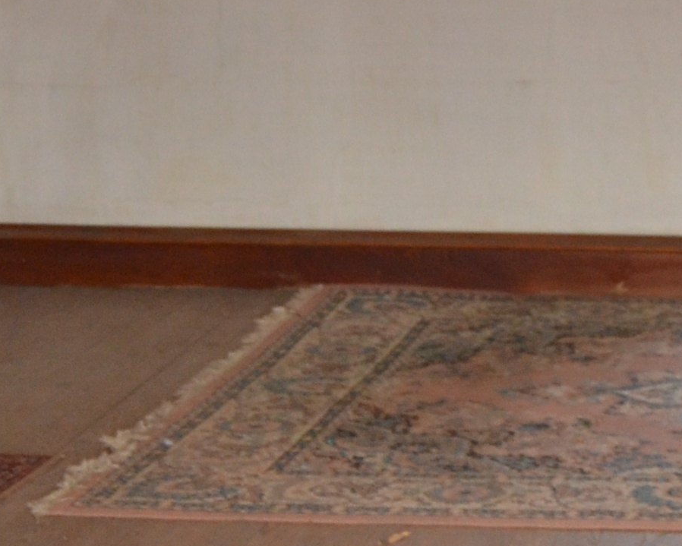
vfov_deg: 11.9
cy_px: 211
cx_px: 800
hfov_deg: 14.4
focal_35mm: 130
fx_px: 2625
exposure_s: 1/60
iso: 560
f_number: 3.5
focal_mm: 18
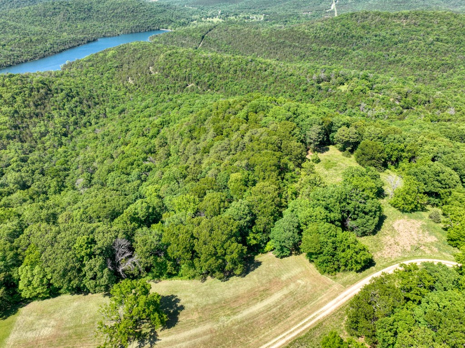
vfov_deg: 56.8
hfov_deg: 71.6
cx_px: 232
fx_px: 322
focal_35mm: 24
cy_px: 174
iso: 100
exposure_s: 1/1250
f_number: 2.8
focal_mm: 12.3
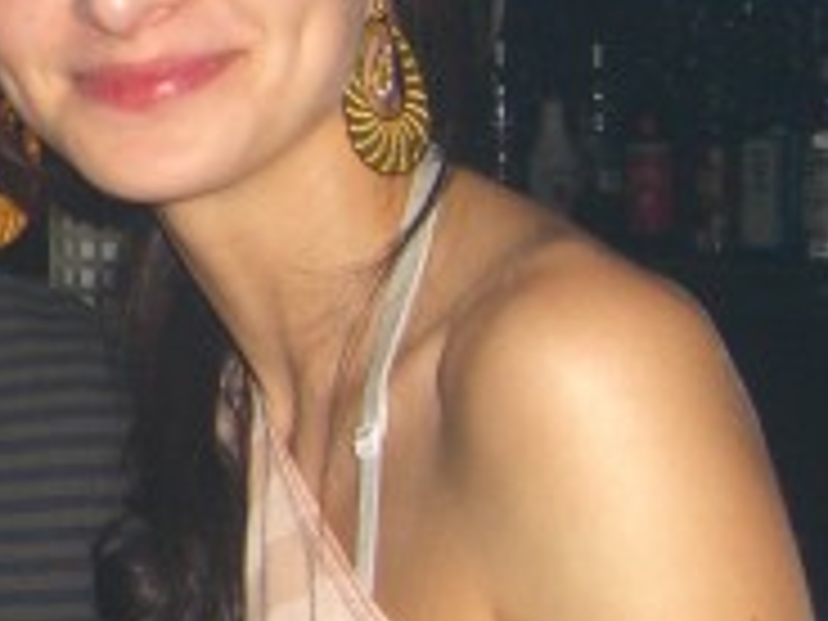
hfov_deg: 15.1
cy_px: 176
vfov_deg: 11.9
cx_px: -256
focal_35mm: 124
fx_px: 2966
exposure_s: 1/60
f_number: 2.8
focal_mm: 7.9
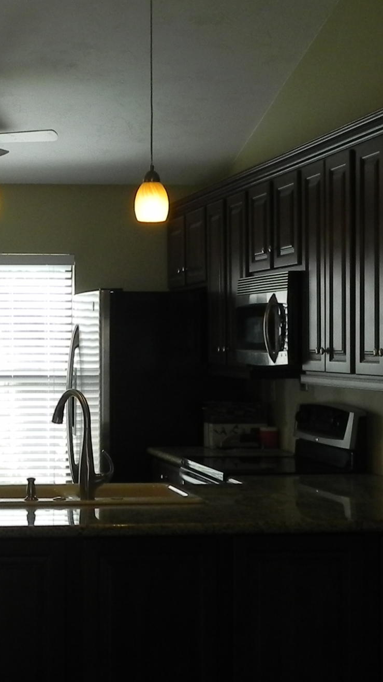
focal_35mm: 72
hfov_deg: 16.2
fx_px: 1300
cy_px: 343
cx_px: -55
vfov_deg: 29.4
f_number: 4
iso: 160
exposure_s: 1/91.5
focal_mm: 5.2
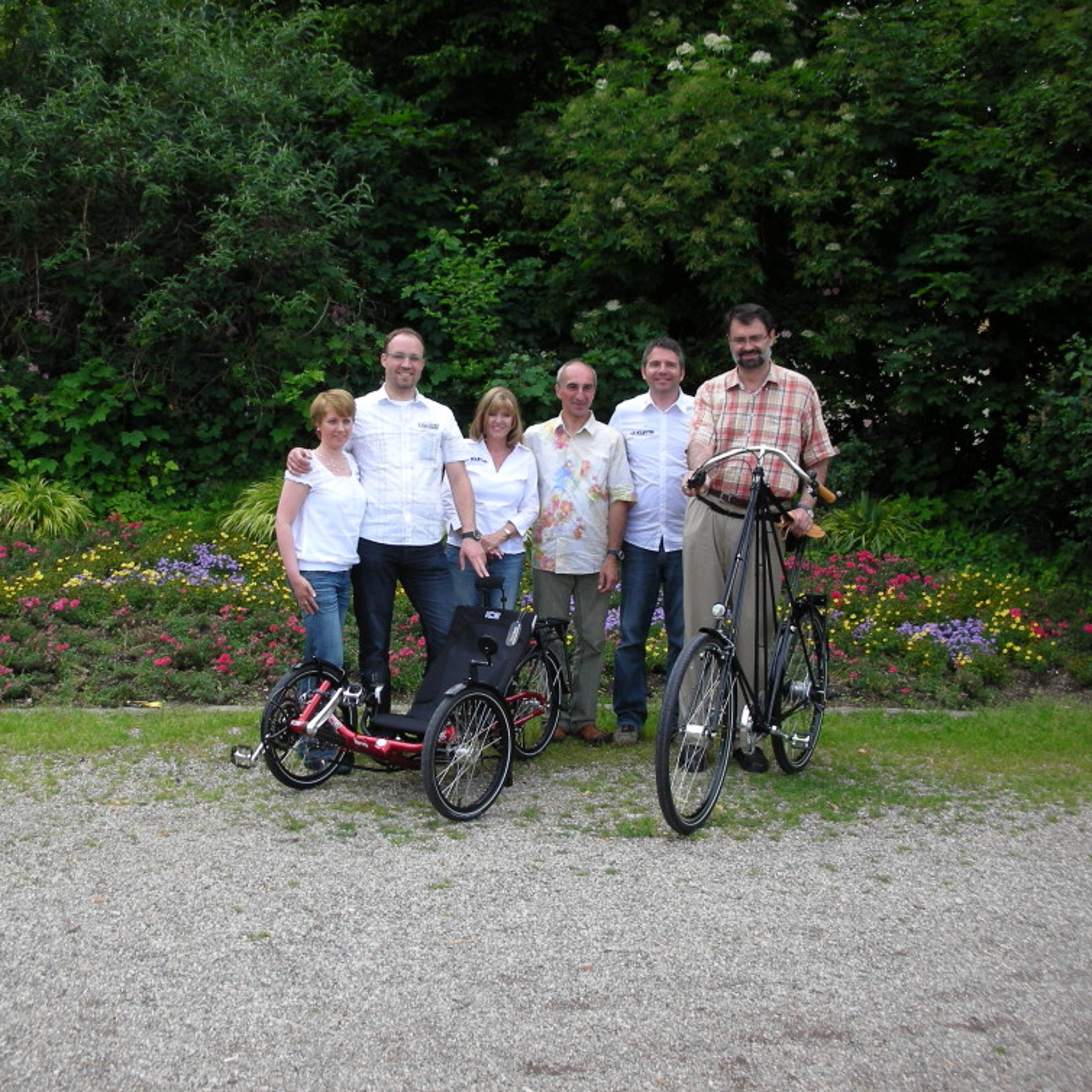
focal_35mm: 42
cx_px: 413
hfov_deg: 39.8
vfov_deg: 40.0
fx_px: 1499
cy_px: 543
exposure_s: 1/235
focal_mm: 5.8
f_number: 3
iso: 50
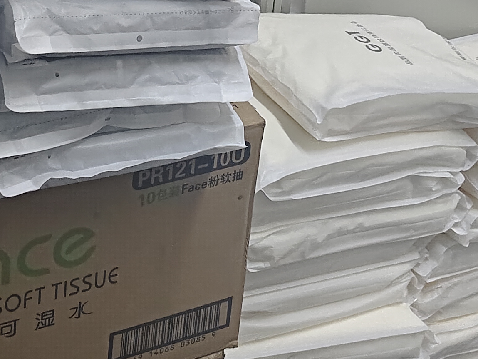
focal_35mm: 82
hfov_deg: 23.6
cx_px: 128
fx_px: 1132
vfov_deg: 17.3
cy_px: -50
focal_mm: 5.56
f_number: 1.88
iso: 786
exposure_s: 1/100
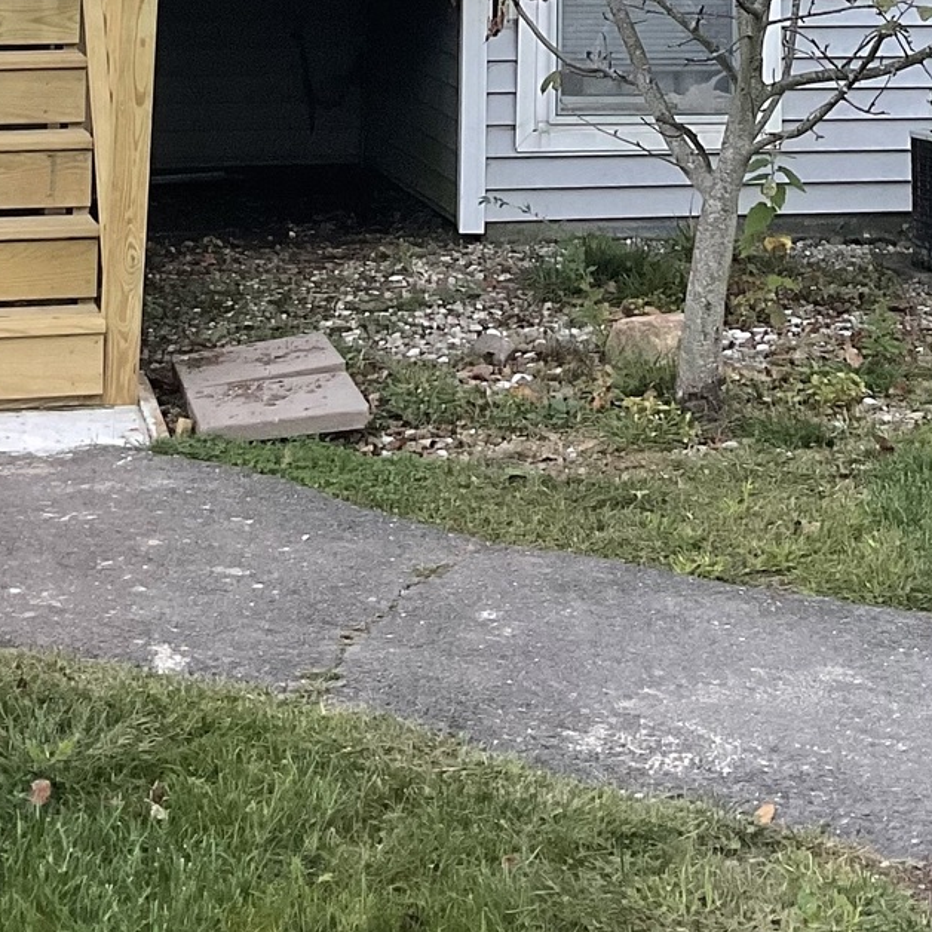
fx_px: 2863
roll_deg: -1.0
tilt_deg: +8.8
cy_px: -617
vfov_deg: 16.3
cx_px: 502
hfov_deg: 18.5
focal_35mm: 94
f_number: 1.8
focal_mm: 3
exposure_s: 1/122
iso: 50
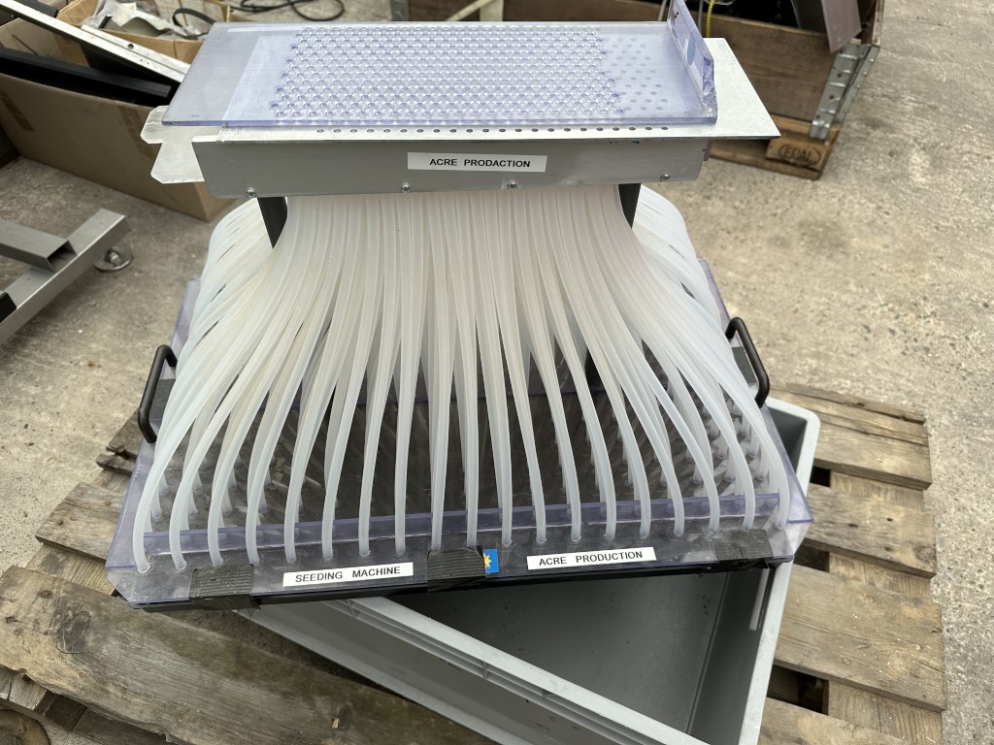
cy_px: 372
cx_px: 497
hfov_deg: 71.6
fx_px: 689
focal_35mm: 24
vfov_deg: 56.8
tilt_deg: -50.4
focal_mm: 6.86
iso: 80
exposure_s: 1/1473
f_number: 1.78
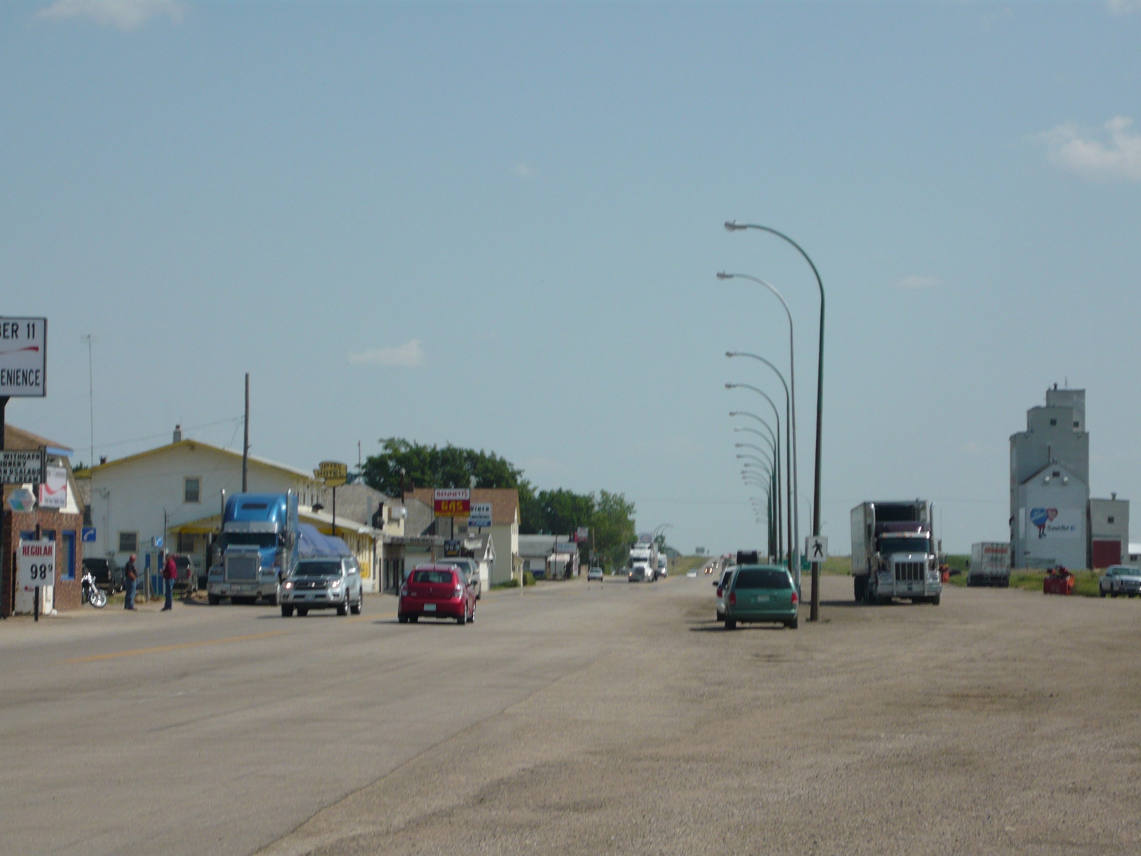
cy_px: 428
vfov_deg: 14.8
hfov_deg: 19.6
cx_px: 570
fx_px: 3296
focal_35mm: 100
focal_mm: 16.5
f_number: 14
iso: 100
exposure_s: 1/125
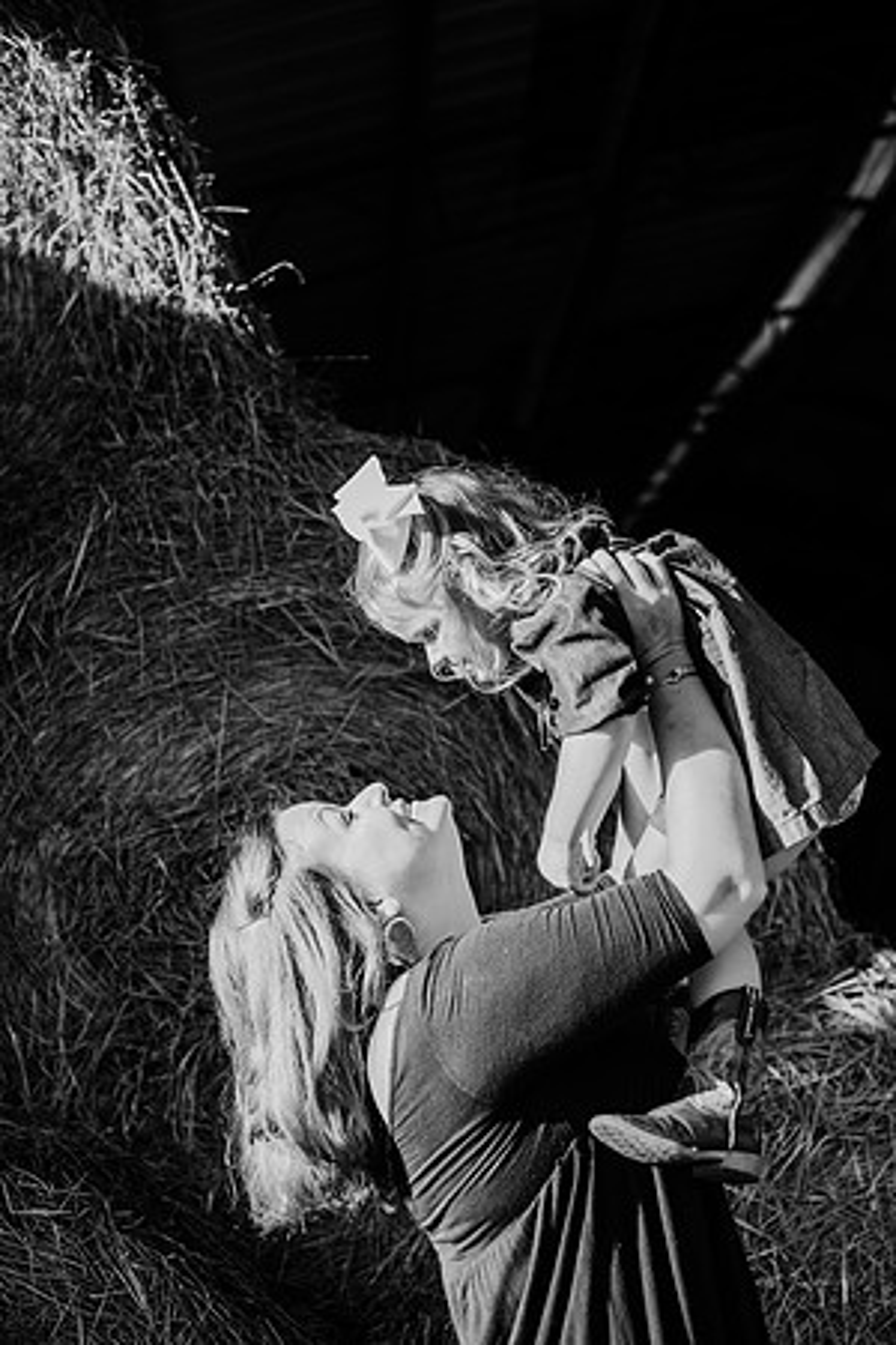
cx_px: 448
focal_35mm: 50
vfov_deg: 39.6
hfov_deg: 27.0
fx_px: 1867
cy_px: 672
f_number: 2.8
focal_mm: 50
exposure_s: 1/800
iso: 200
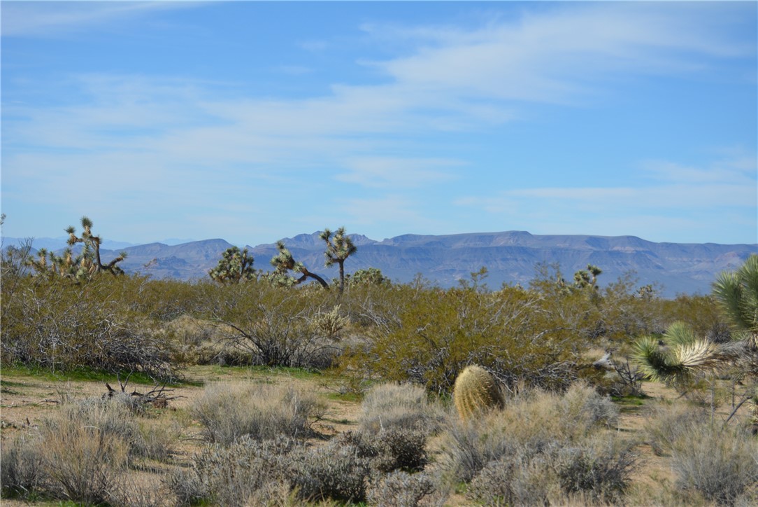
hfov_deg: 24.6
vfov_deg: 16.6
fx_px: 1738
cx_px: 379
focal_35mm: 82
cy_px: 254
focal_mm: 55
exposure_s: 1/1600
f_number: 7.1
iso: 400
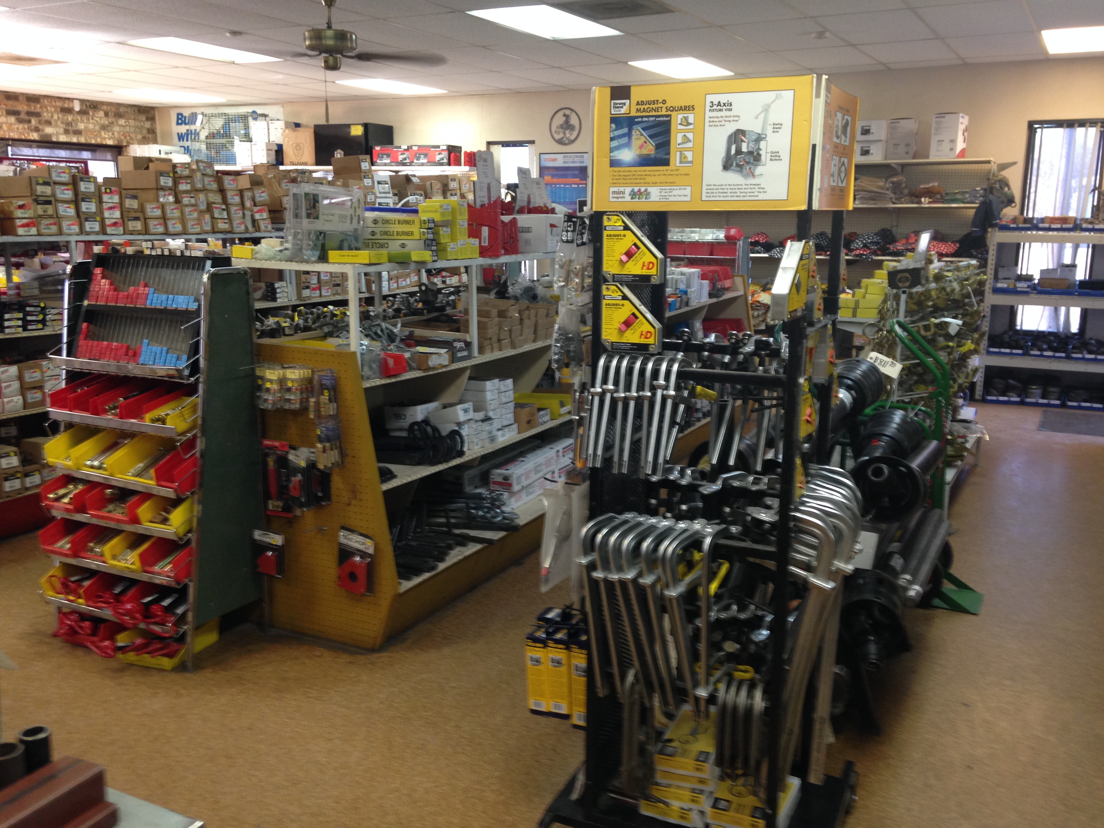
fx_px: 1052
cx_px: 552
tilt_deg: -12.6
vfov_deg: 42.9
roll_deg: +1.6
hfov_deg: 55.4
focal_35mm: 33
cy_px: 414
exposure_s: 1/20
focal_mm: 4.12
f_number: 2.4
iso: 80
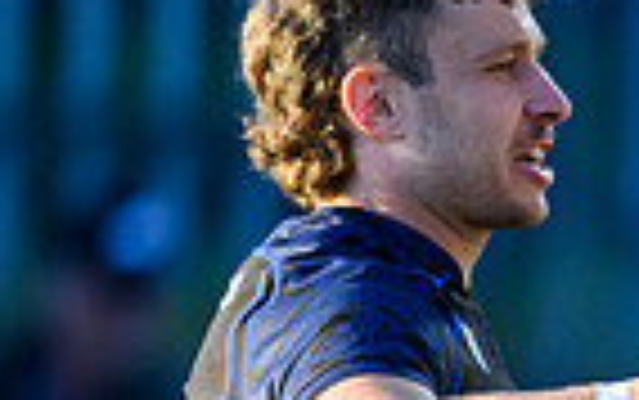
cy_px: 860
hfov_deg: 0.6
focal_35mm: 3302
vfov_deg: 0.4
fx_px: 57549
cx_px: 1671
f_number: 4
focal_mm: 560
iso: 1600
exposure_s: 1/1250
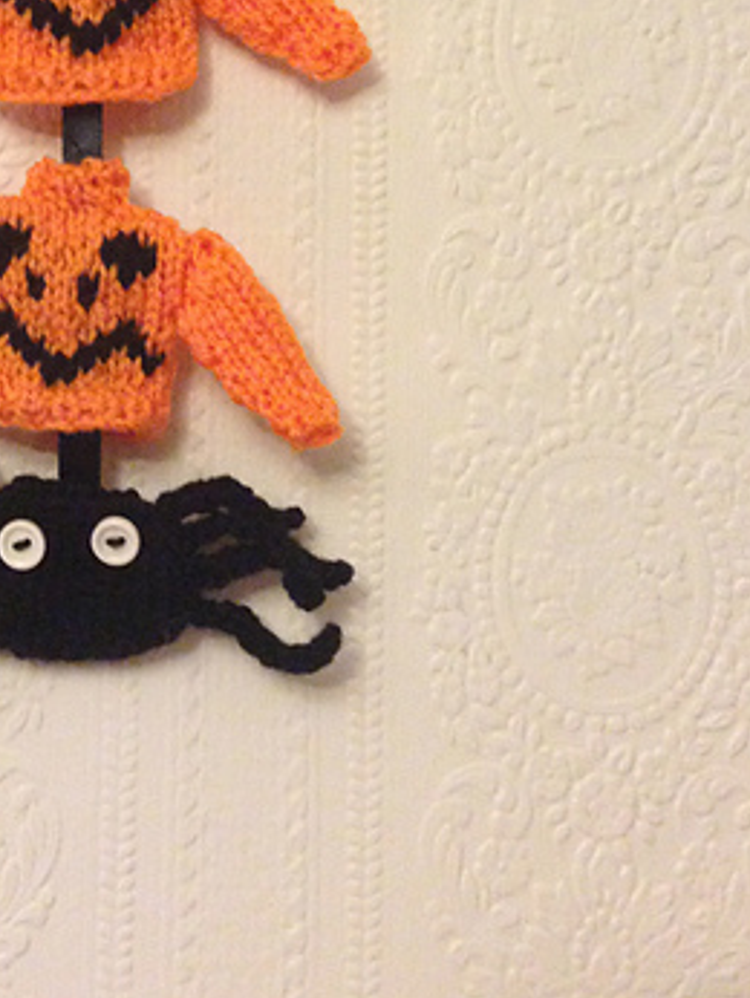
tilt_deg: +5.0
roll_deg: -1.2
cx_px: 118
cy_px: 136
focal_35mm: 61
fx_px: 1760
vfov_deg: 30.5
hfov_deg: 23.6
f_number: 2.4
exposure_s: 1/15
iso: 400
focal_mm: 4.12
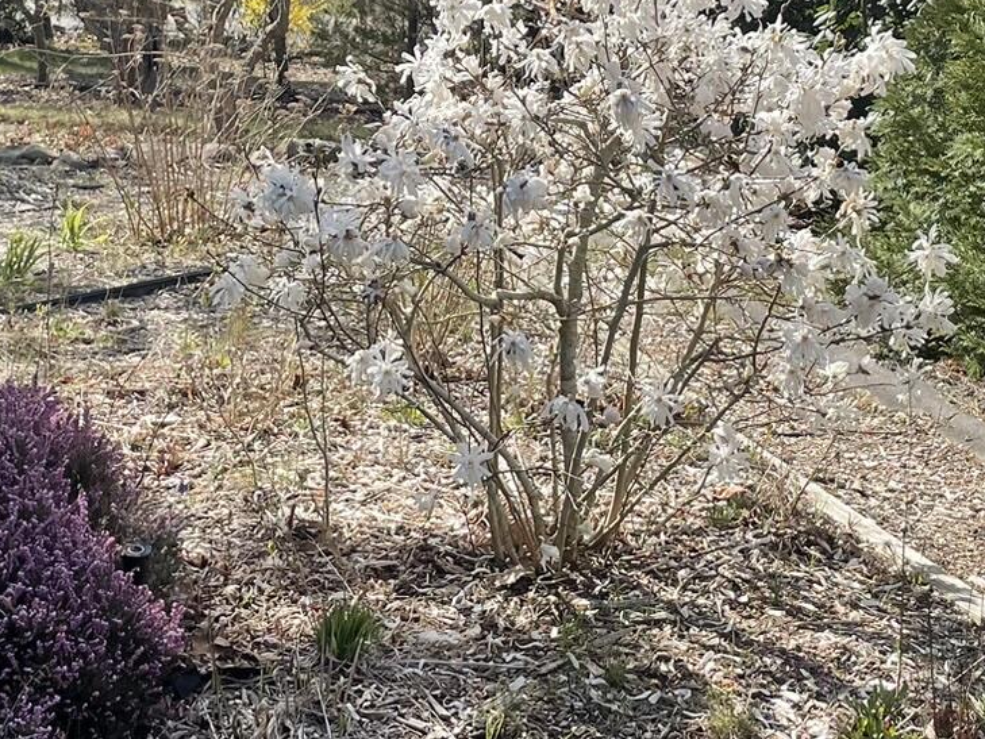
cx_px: 447
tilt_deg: -5.3
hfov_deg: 26.7
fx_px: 2078
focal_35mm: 73
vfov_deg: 19.8
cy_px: 92
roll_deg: -1.4
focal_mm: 4.2
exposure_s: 1/2174
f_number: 1.6
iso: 32
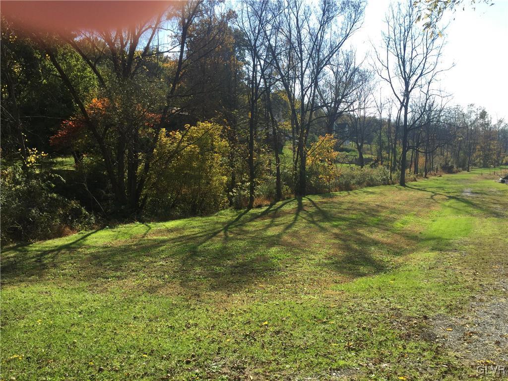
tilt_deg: -2.0
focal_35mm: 29
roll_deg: -0.1
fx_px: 426
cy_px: 190
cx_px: 254
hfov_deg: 61.7
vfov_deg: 48.2
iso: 32
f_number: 2.2
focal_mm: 4.15
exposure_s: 1/1163
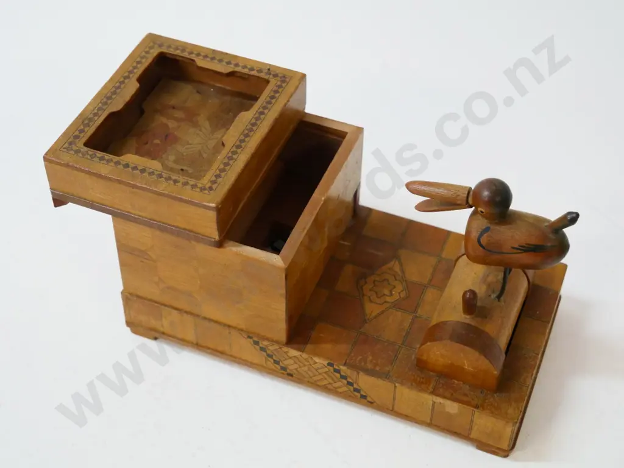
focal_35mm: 56
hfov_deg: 34.3
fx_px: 1009
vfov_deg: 26.1
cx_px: 312
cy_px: 234
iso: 3200
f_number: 5
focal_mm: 28
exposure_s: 1/125
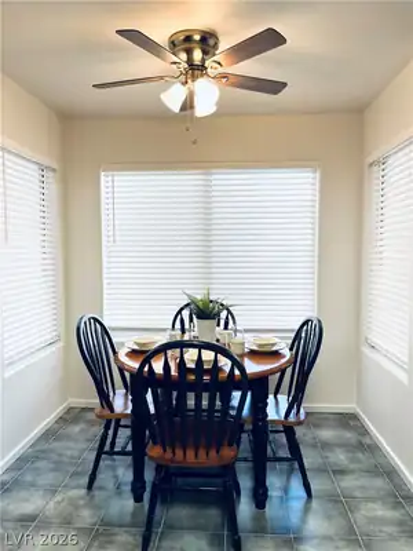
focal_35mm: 26
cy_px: 276
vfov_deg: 67.3
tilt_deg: -4.5
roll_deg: -0.3
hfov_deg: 53.1
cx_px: 206
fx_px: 414
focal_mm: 5.1
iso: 125
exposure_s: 1/120
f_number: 1.6
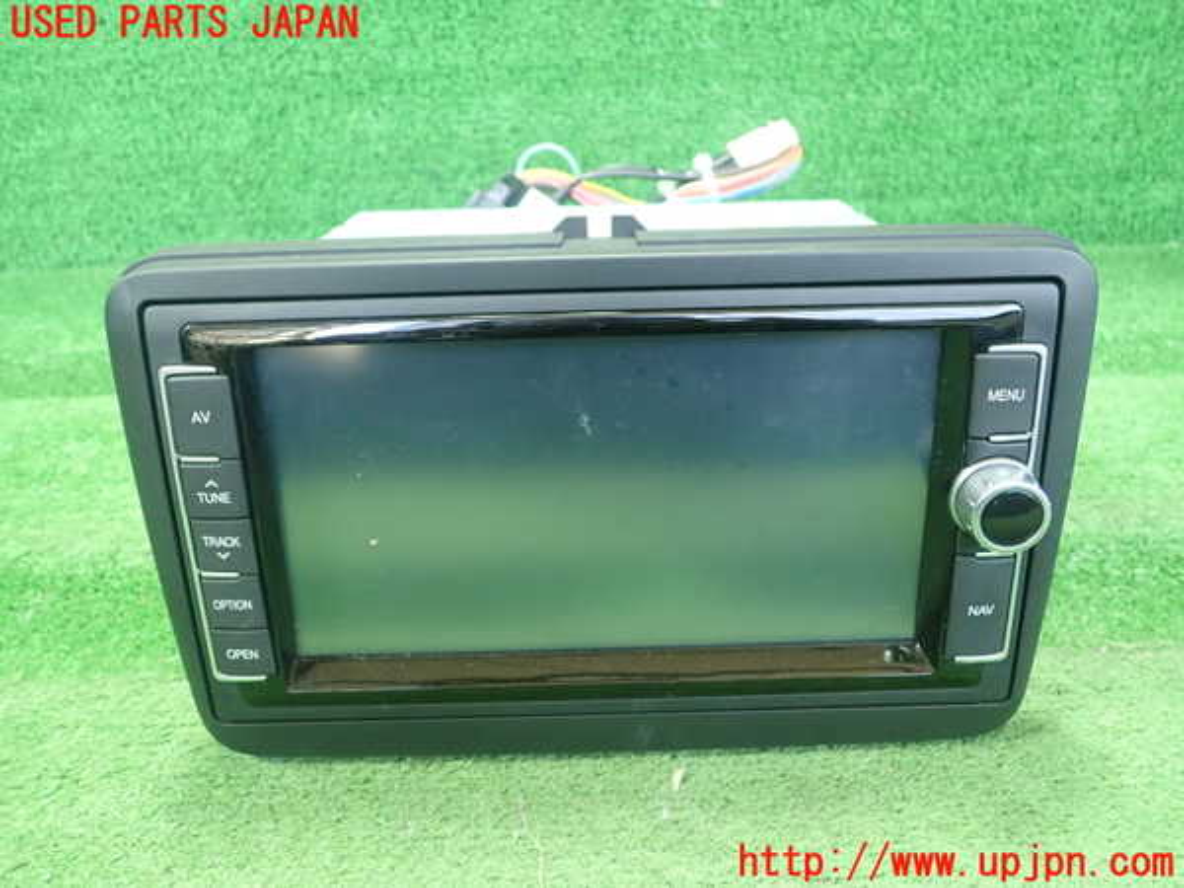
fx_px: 1026
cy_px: 444
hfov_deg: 60.0
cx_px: 592
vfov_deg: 46.8
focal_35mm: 30
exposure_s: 1/100
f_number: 2.3
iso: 800
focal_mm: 5.5
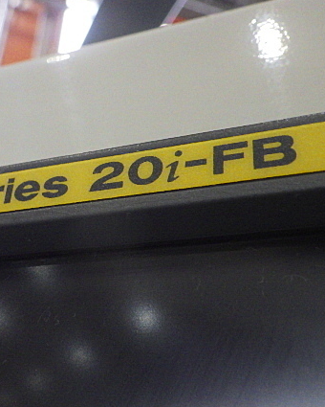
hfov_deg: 29.6
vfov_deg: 37.3
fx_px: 601
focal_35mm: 50
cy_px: 179
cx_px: 68
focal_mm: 6.1
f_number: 3.8
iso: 500
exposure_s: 1/50
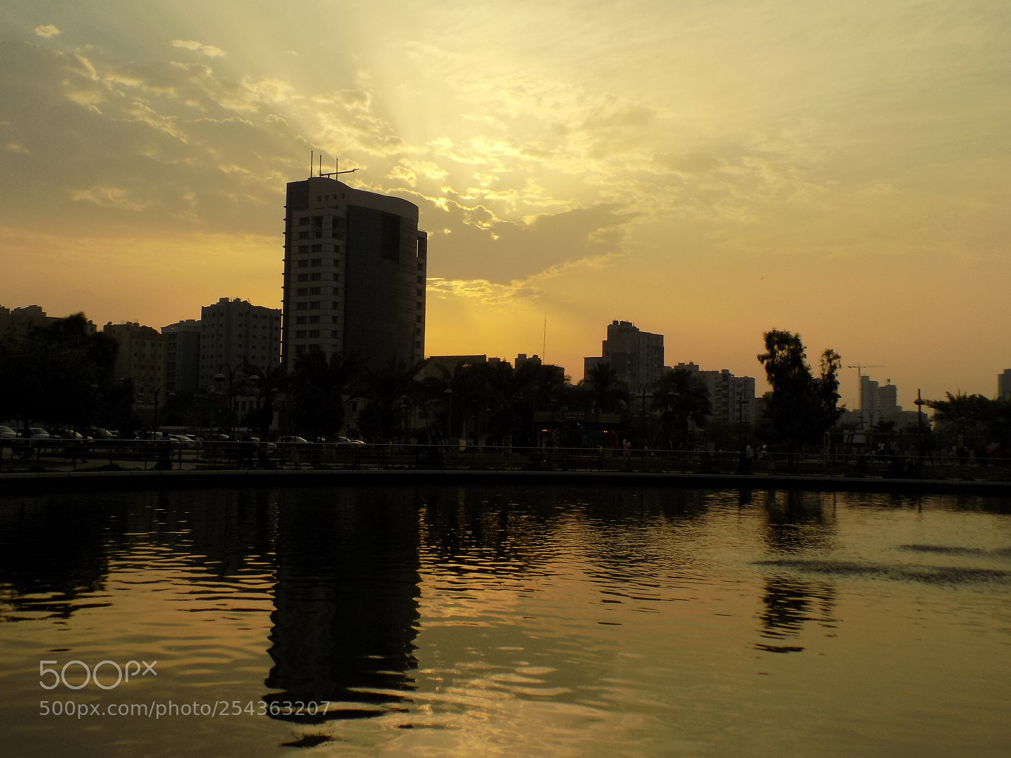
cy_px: 379
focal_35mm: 41
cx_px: 506
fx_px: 1197
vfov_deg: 35.1
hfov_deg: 45.8
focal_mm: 7.3
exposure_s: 1/1000
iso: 80
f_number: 3.6
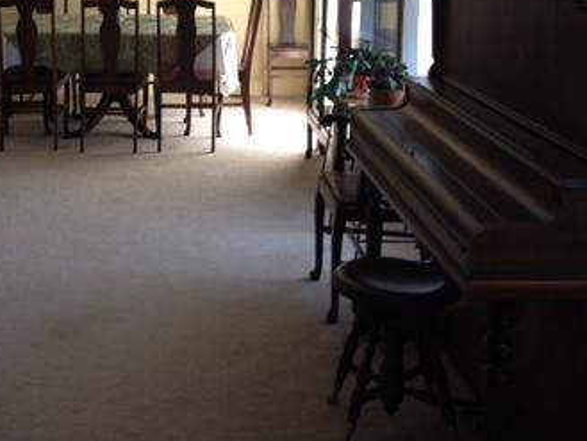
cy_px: 59
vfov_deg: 21.2
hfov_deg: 28.4
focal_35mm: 68
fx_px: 1154
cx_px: 202
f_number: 2.4
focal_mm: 4.28
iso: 50
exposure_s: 1/20
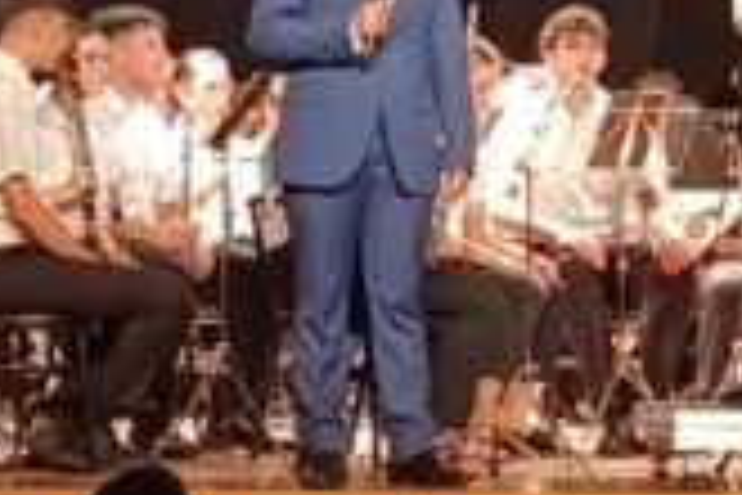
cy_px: -38
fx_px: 4823
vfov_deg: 5.9
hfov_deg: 8.8
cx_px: 576
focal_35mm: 234
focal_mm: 6.14
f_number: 1.6
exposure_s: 1/33.3
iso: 1250
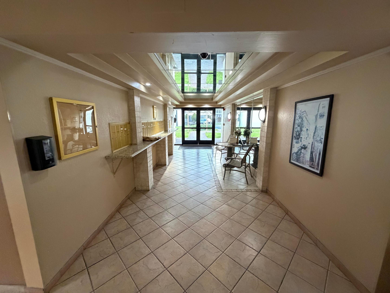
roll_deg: +0.5
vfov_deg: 85.7
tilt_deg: -11.4
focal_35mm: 14
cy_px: 146
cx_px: 195
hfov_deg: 102.1
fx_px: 158
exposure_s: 1/60
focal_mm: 2.22
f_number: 2.2
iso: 800
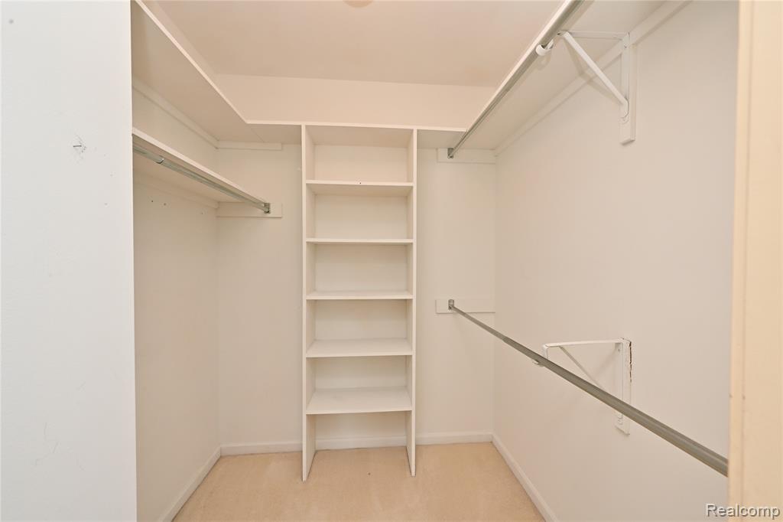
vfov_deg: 81.2
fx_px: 304
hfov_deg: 104.3
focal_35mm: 14
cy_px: 261
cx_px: 392
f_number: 11
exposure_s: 1/60
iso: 800
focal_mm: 14
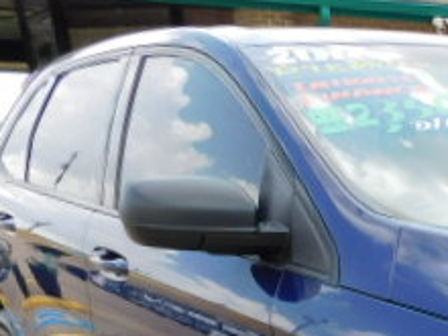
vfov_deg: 20.0
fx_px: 867
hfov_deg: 25.4
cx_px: 566
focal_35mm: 67
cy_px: 444
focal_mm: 4
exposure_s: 1/500
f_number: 3
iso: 125
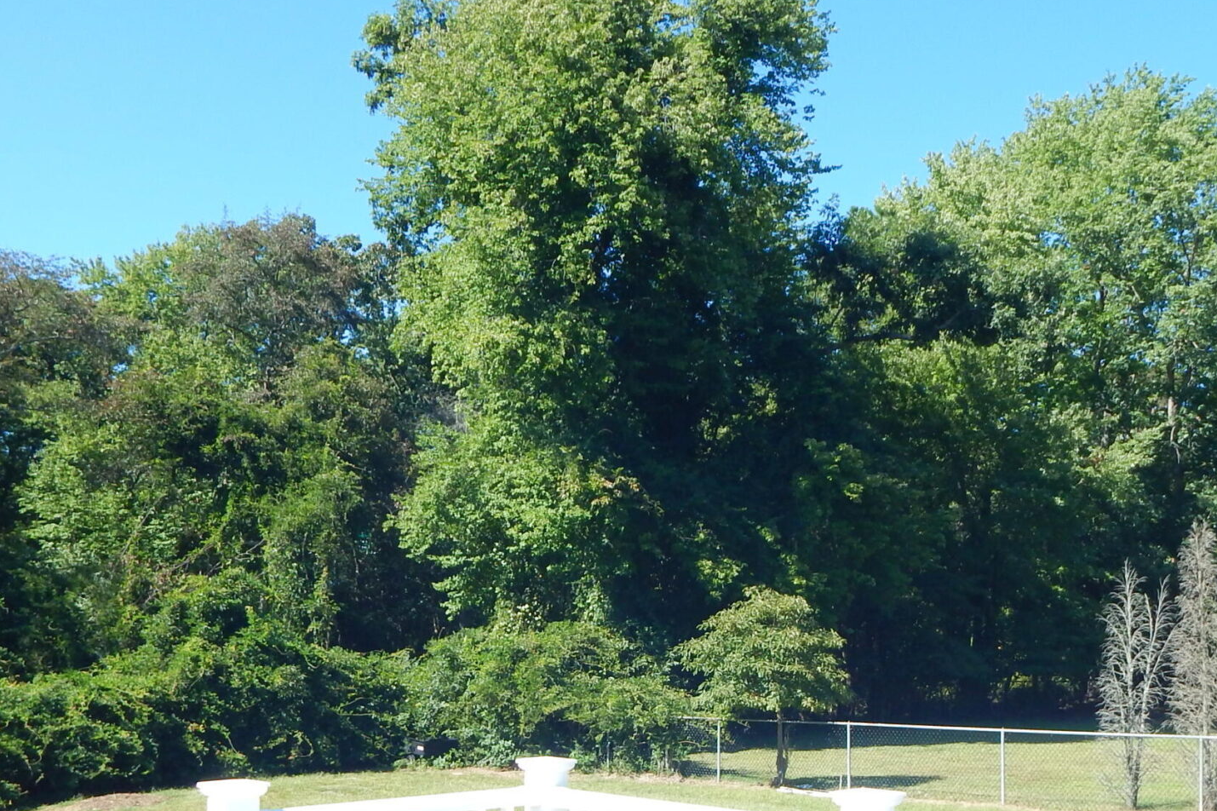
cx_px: 653
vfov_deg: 31.7
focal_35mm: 41
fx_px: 1386
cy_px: 662
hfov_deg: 47.4
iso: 125
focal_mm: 4
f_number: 3
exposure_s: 1/800
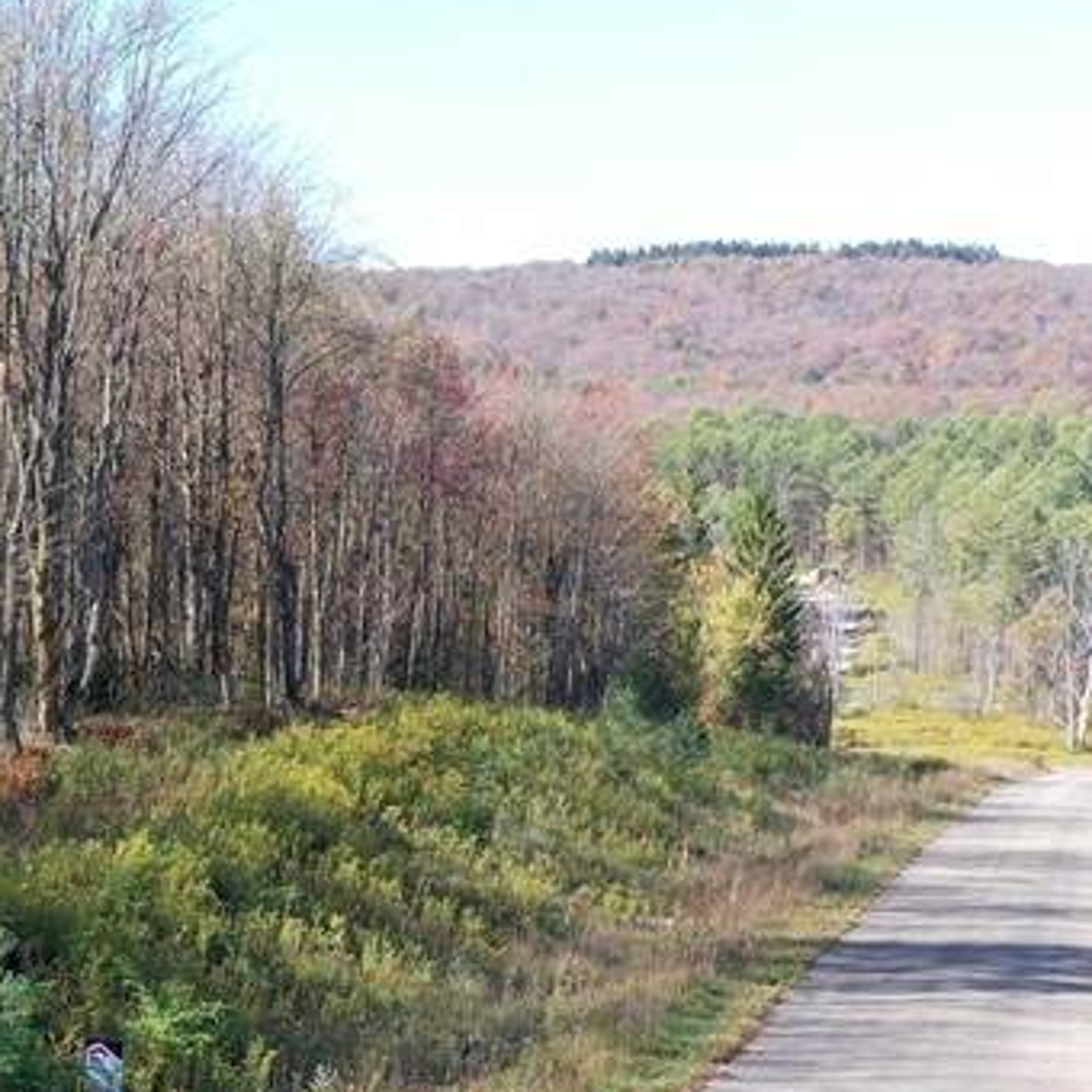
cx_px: -597
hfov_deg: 19.5
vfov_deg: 22.6
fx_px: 2712
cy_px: 809
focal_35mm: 76
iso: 100
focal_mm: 10.26
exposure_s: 1/200
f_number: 4.5
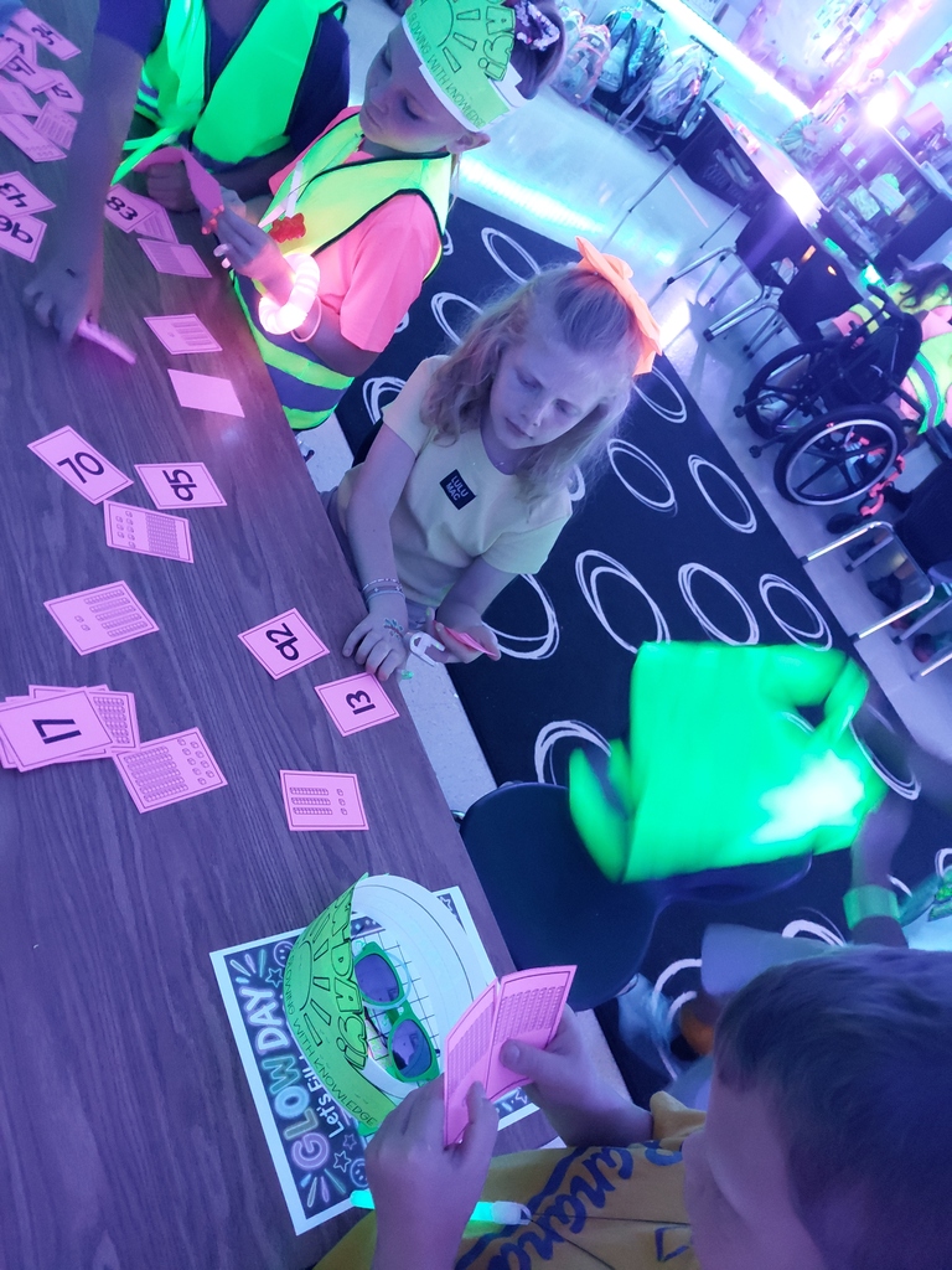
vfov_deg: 69.4
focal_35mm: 25
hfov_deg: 54.9
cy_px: 635
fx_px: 917
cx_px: 476
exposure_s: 1/15
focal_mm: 4.69
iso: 1600
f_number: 1.8
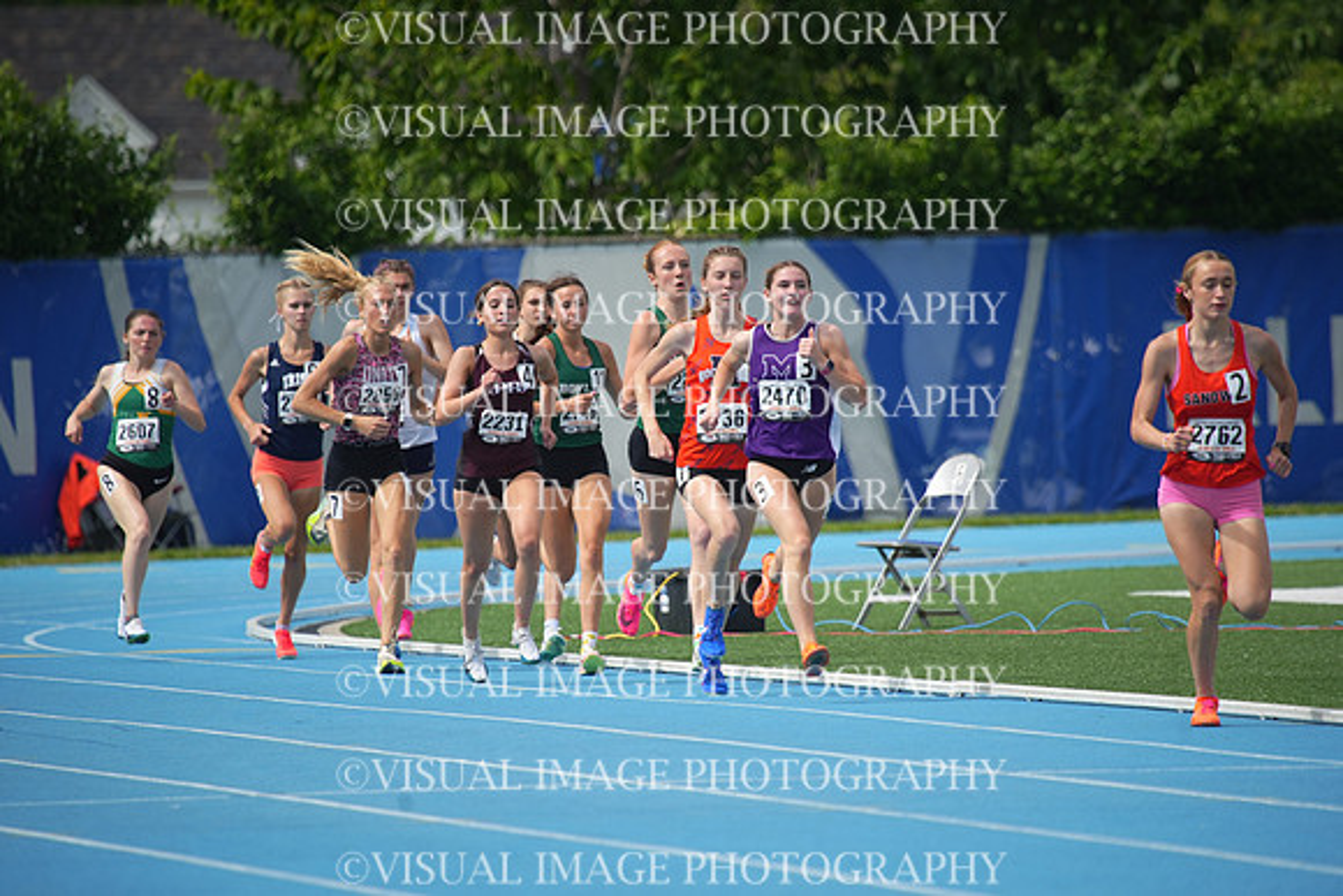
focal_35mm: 400
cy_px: 448
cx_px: 672
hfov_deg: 5.2
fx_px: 14925
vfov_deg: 3.4
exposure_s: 1/1250
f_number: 5.6
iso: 320
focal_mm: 400
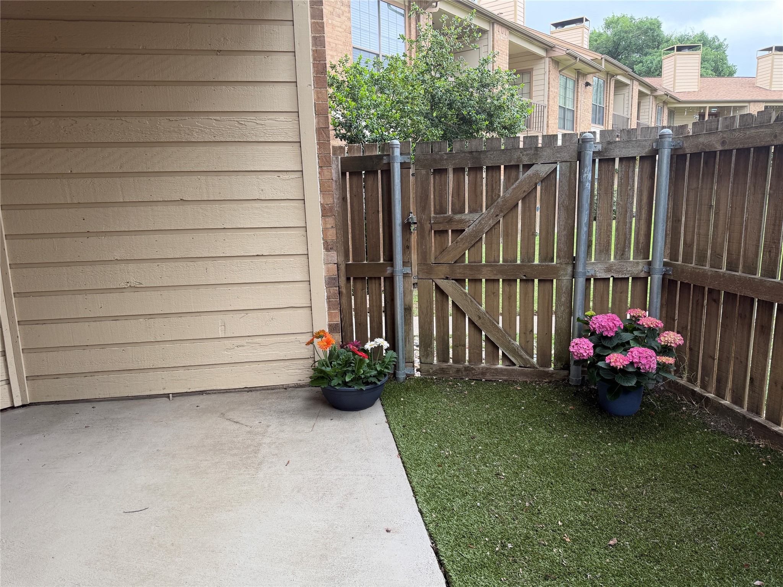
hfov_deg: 71.6
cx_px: 392
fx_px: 543
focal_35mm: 24
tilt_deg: -10.8
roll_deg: +1.7
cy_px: 294
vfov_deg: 56.8
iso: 80
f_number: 1.78
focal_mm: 6.76
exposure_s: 1/253
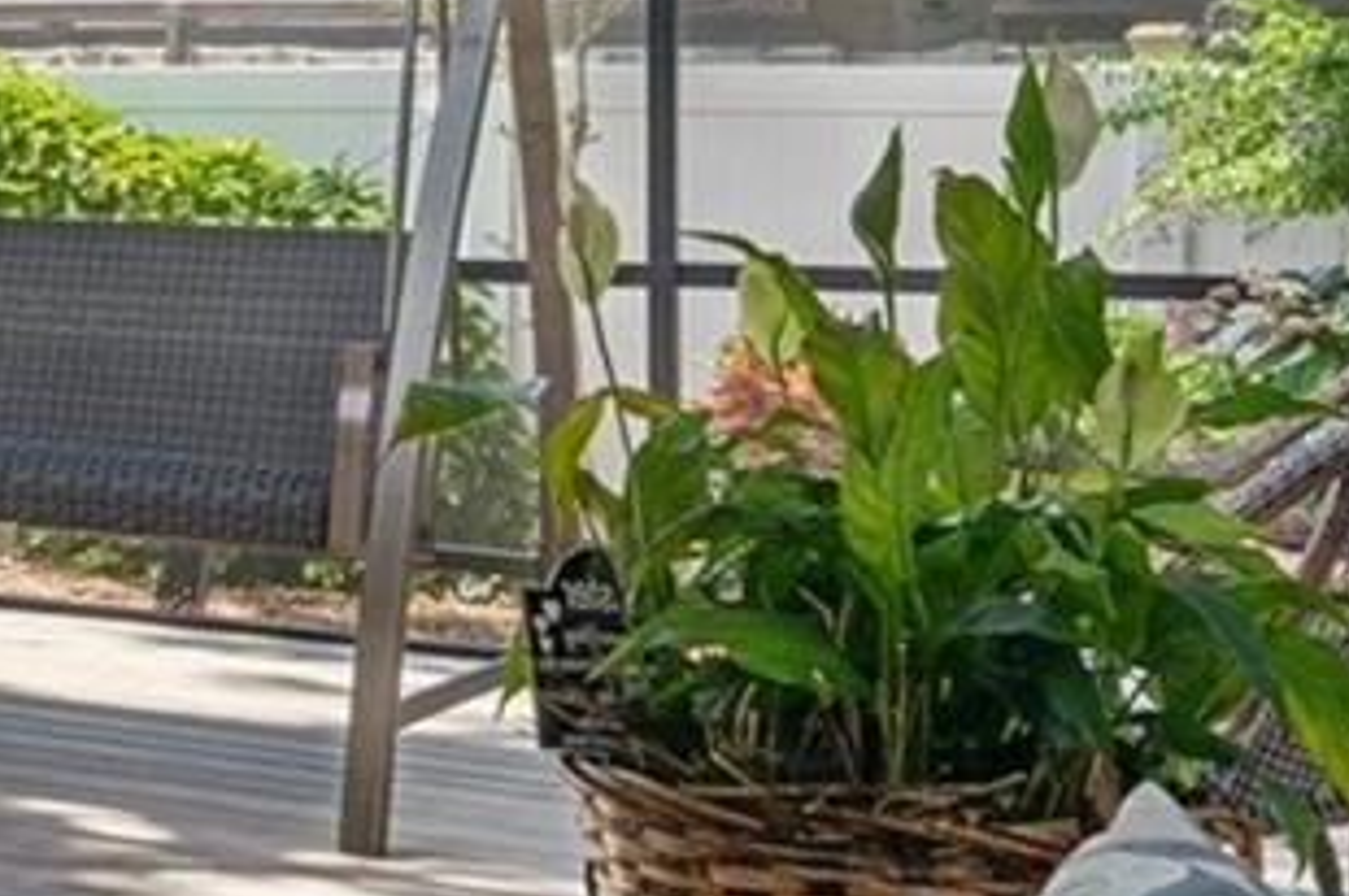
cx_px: -923
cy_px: 144
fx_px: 3481
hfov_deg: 18.3
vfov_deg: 14.6
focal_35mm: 93
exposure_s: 1/250
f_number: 8
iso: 800
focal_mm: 18
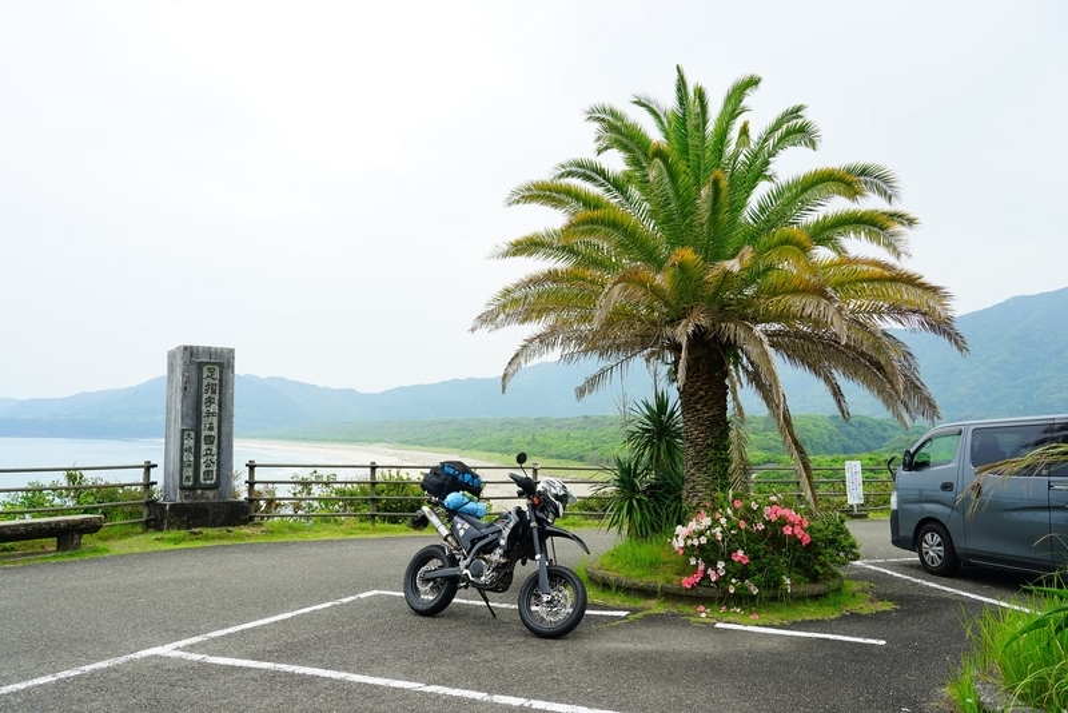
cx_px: 534
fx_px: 831
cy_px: 356
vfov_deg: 46.4
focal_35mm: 28
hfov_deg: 65.5
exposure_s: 1/100
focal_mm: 28
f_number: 8
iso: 100
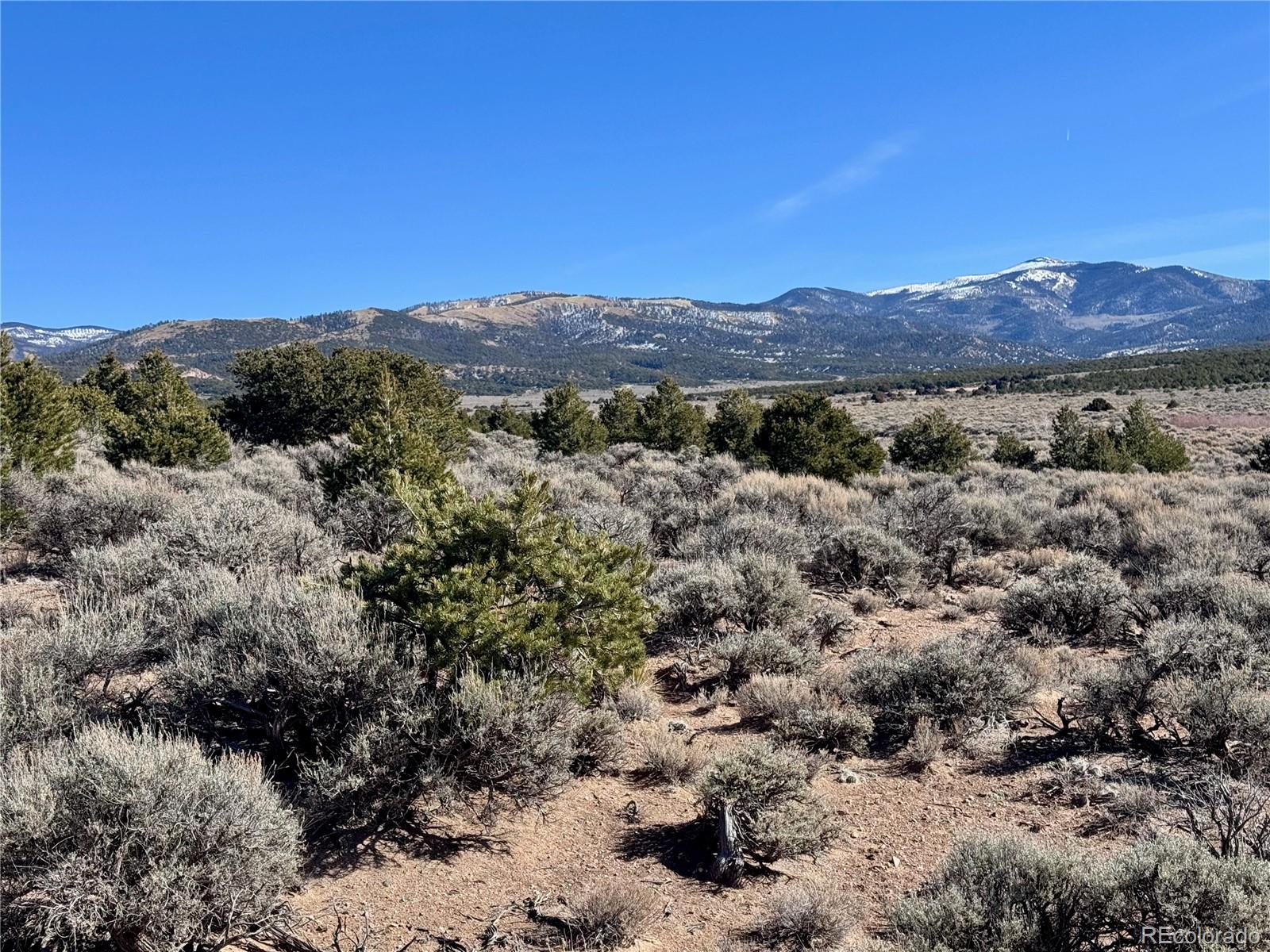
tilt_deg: -1.2
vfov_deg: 30.3
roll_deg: +3.1
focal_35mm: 48
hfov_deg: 39.7
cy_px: 476
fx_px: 1761
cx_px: 635
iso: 64
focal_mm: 6.76
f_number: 1.78
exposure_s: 1/3817
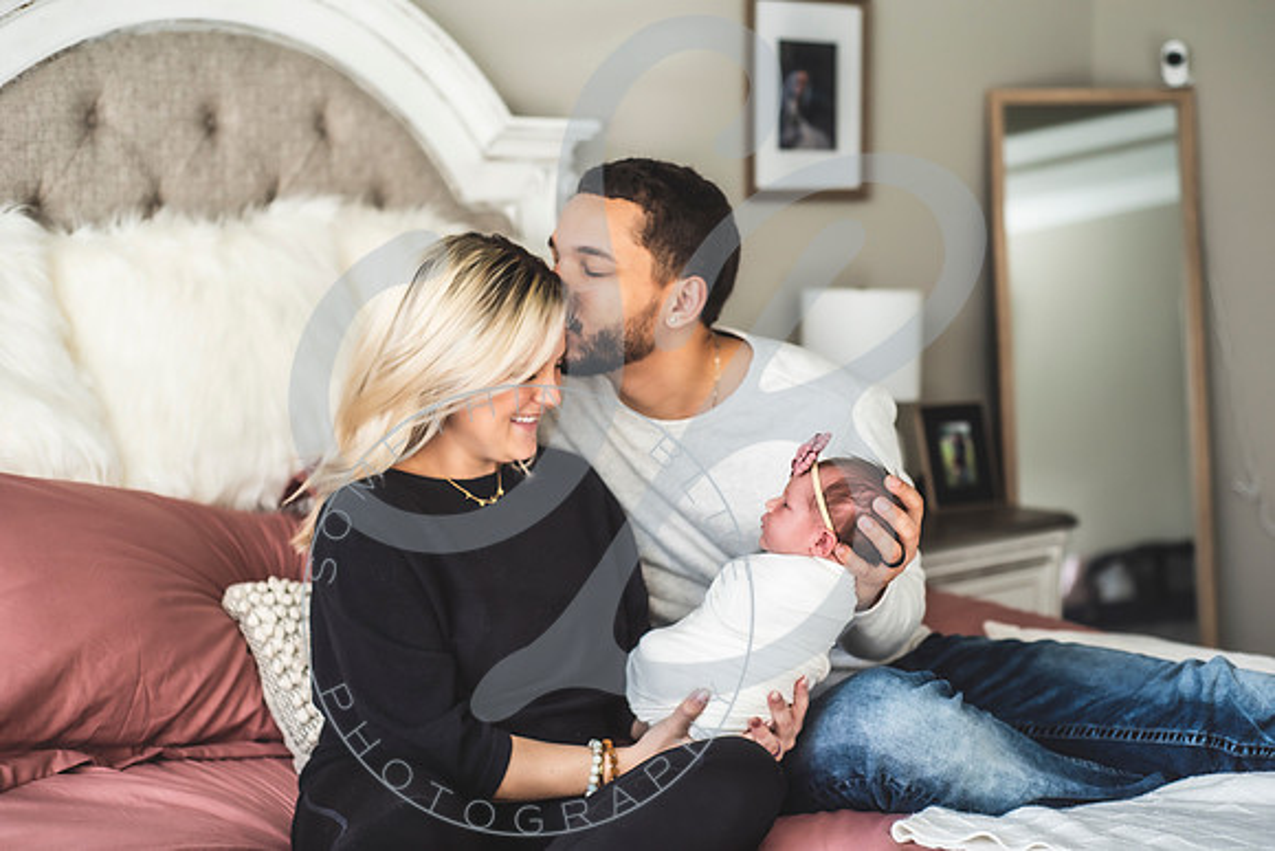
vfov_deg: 27.0
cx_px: 638
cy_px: 426
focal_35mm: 50
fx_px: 1771
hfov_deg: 39.6
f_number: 2.8
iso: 100
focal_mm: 50
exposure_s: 1/125
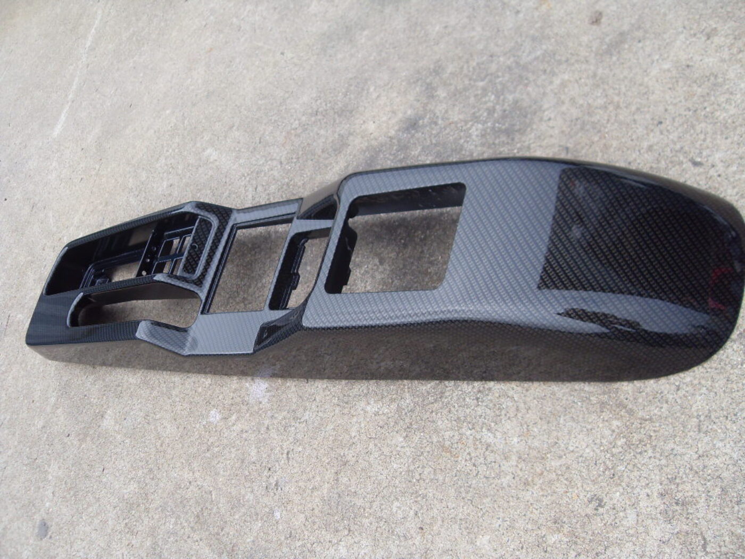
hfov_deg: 52.6
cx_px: 372
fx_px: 753
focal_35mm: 35
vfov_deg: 40.7
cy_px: 280
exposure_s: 1/350
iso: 80
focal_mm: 6.3
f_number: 2.8
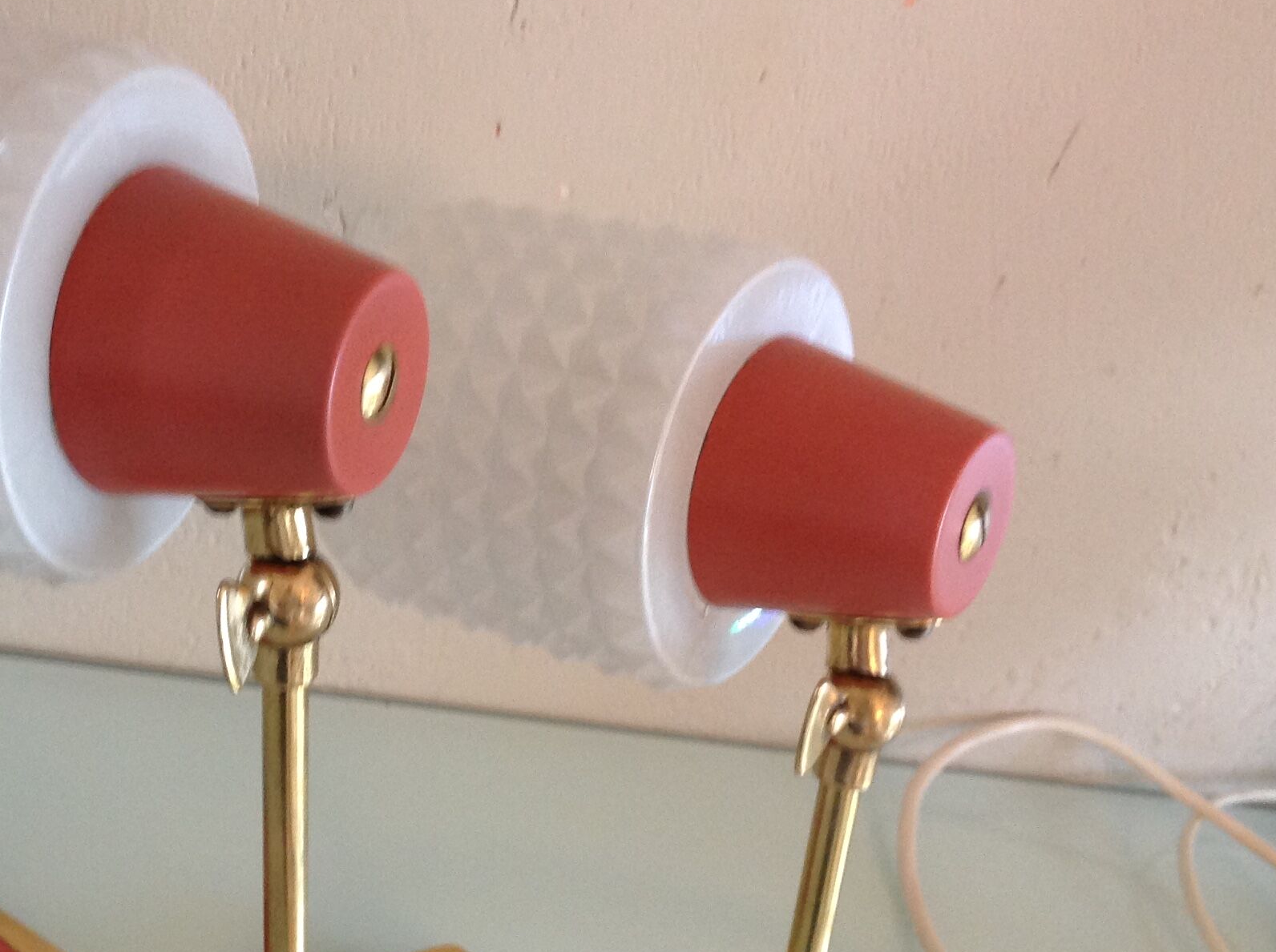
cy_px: 686
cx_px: 346
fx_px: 2098
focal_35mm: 57
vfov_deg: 25.4
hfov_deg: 33.3
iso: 125
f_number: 2.4
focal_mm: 4.28
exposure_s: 1/15
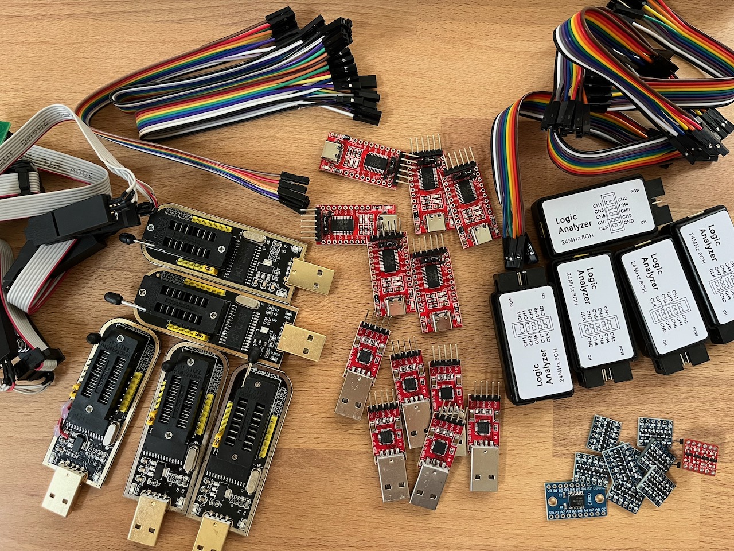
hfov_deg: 67.3
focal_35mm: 26
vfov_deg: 53.1
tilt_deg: -85.7
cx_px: 367
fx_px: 551
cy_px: 276
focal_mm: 5.1
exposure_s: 1/60
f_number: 1.6
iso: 500
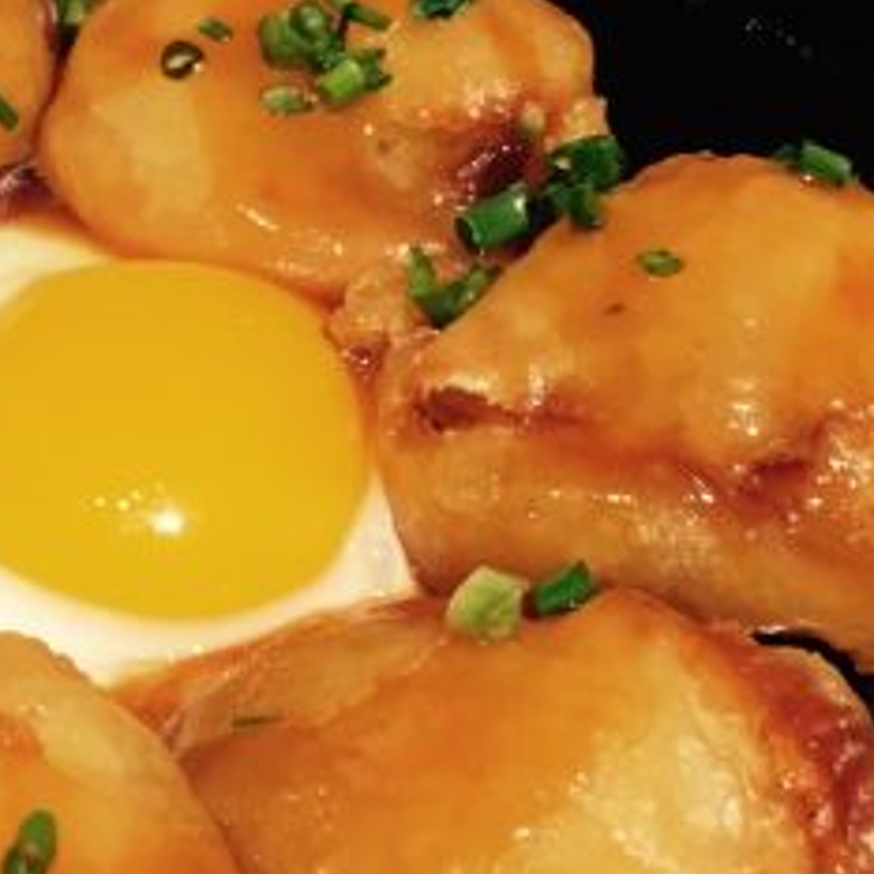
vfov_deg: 22.3
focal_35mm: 77
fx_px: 2200
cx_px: -49
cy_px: 610
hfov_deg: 21.5
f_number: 2.2
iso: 40
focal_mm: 4.15
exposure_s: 1/17
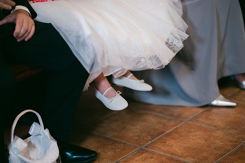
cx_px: 122
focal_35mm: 105
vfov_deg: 13.0
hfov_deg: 19.5
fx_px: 715
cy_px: 82
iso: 800
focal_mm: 105
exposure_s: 1/250
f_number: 1.4
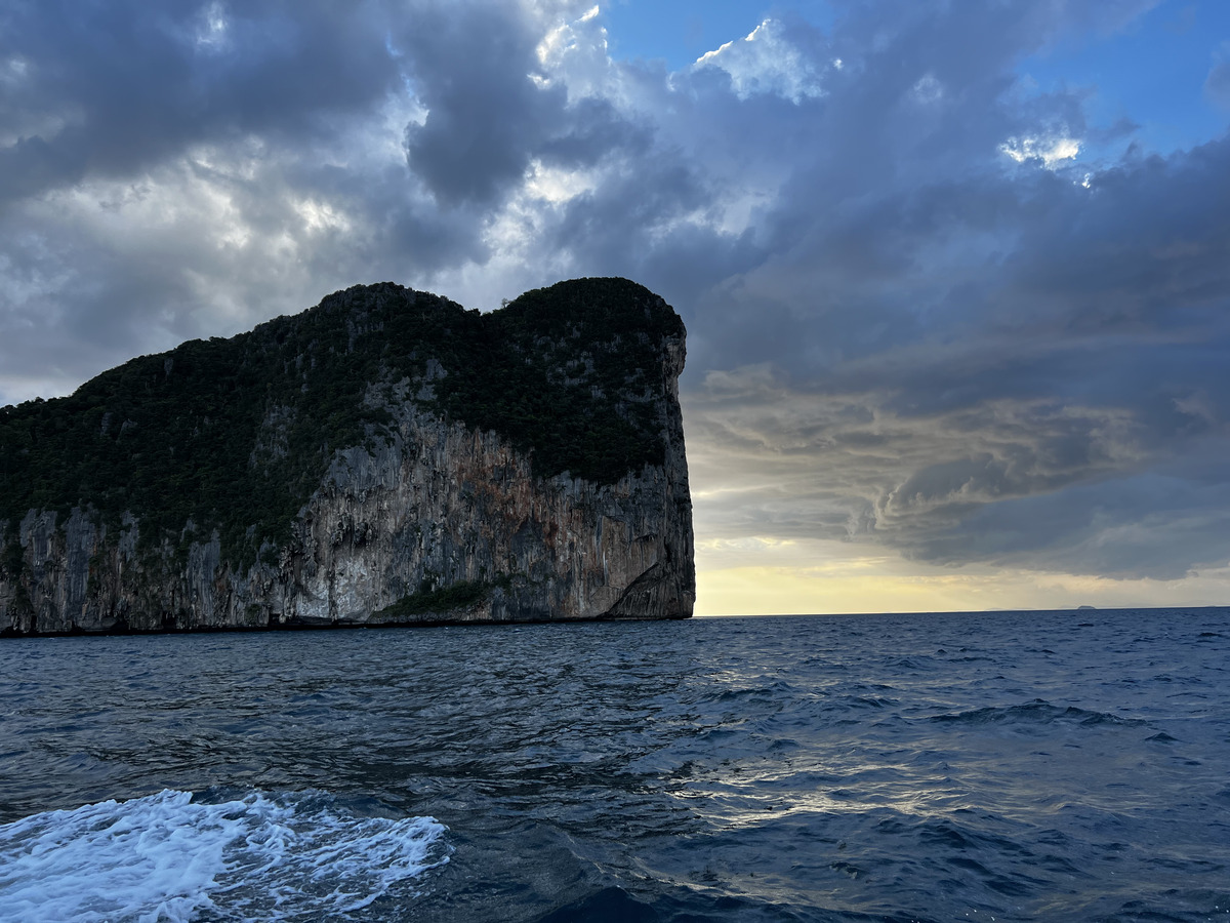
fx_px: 924
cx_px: 615
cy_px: 462
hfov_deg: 67.3
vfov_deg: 53.1
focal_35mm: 26
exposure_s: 1/1280
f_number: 1.5
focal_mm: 5.7
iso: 50
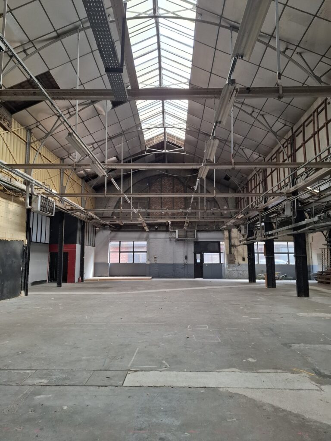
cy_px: 220
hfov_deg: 58.9
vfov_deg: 73.9
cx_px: 166
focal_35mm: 23
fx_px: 293
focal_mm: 5.54
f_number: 1.8
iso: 64
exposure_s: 1/100
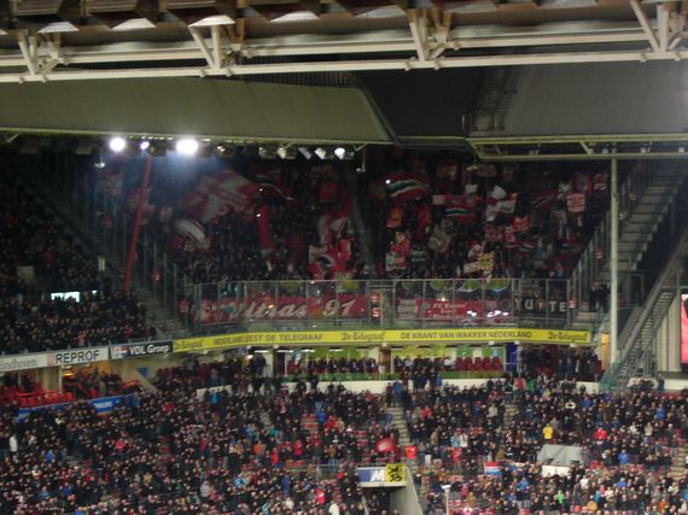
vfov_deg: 14.1
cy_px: 258
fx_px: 2086
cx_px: 344
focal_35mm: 105
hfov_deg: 18.7
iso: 200
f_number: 4.9
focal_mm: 17.4
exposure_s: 1/8
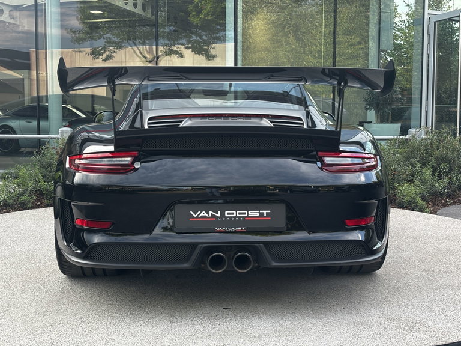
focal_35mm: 52
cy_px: 173
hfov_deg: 36.8
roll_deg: -0.2
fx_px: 693
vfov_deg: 28.0
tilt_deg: -4.0
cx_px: 230
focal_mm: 5.96
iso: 50
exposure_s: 1/96
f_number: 1.6
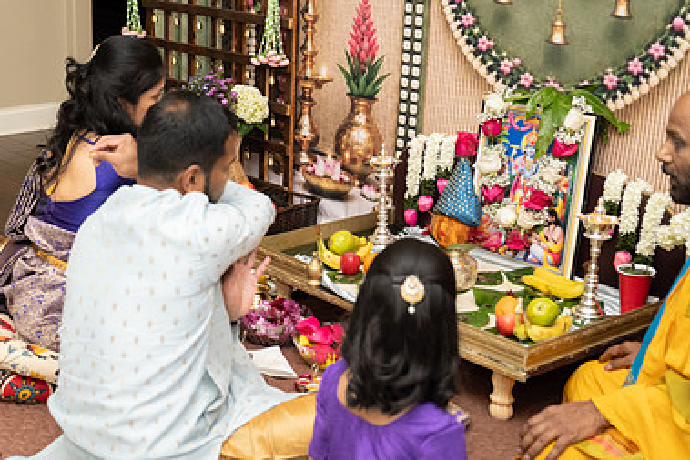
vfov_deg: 23.0
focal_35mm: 59
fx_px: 1131
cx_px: 173
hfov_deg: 33.3
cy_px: 205
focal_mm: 38
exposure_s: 1/160
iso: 1000
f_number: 3.2
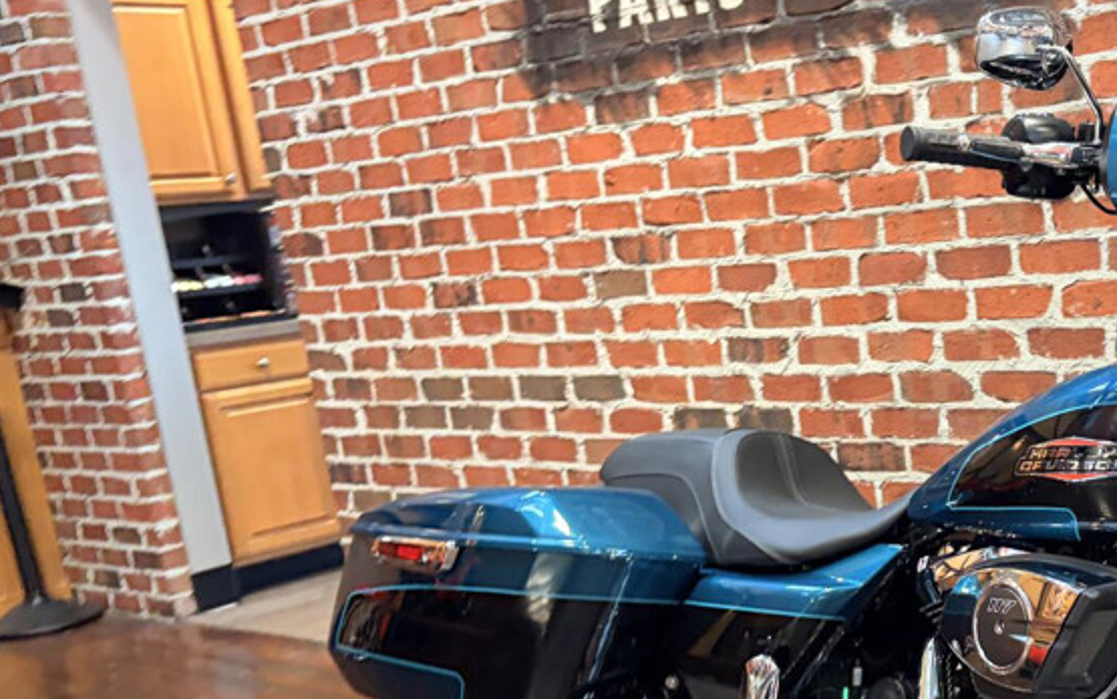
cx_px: 1035
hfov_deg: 35.6
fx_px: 1614
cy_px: 506
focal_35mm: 53
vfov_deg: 24.2
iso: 320
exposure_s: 1/60
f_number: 1.6
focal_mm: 5.96
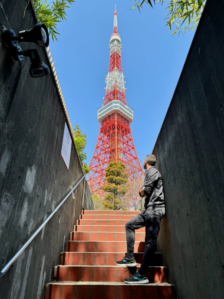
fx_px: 207
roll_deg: -0.3
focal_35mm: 24
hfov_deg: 56.8
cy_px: 150
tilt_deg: +27.5
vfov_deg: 71.6
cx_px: 112
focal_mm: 6.86
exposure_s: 1/2174
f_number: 1.78
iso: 80
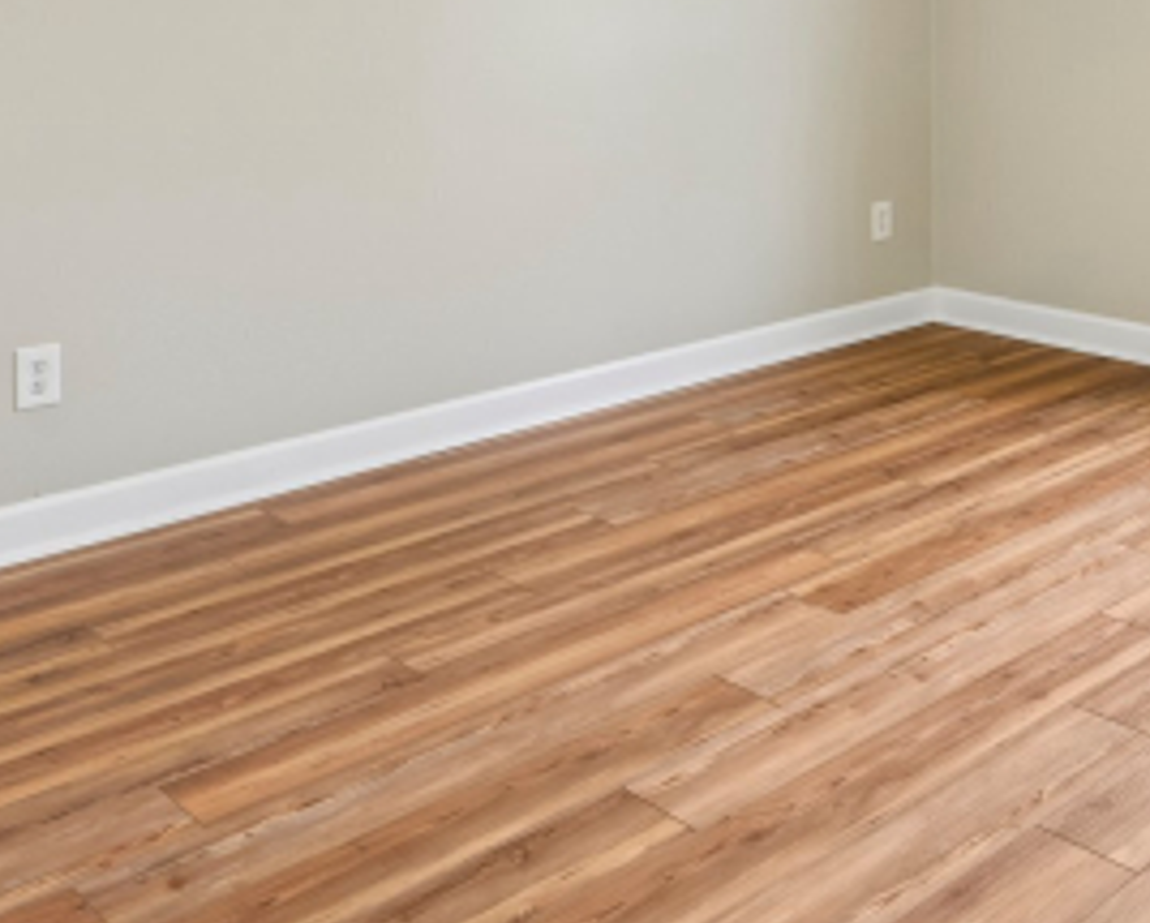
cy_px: -34
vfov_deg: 32.4
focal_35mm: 42
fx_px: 1431
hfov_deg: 39.9
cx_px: 1073
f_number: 8
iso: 140
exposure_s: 1/15
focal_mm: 16
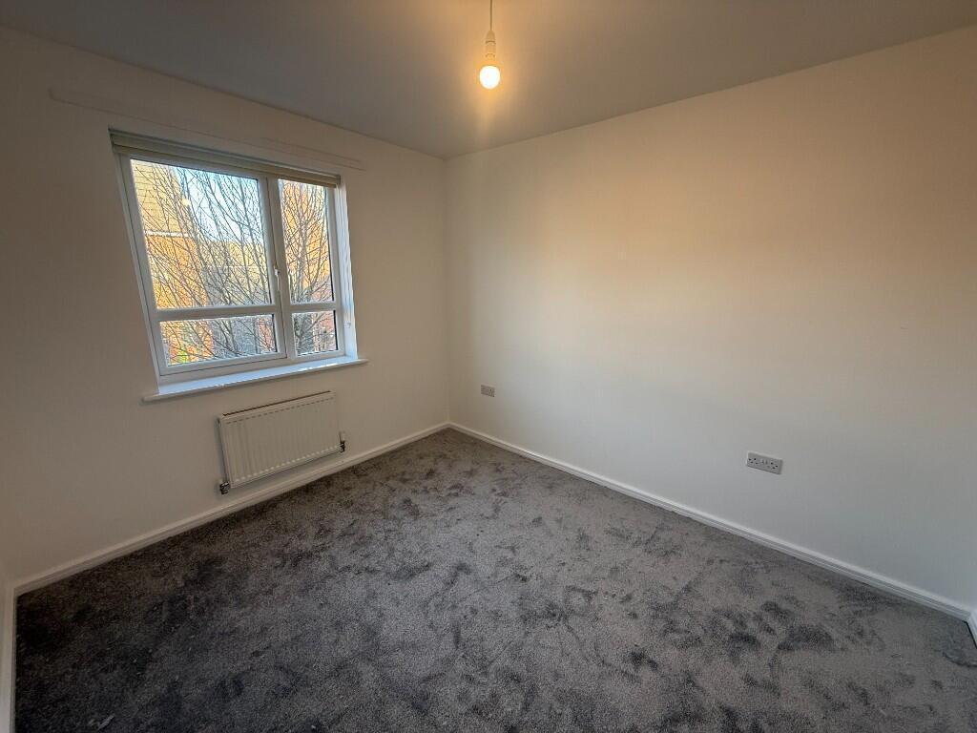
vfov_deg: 85.7
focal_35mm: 14
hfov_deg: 102.1
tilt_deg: -13.5
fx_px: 395
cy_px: 366
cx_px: 488
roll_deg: -0.7
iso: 125
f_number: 2.2
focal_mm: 2.22
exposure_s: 1/100
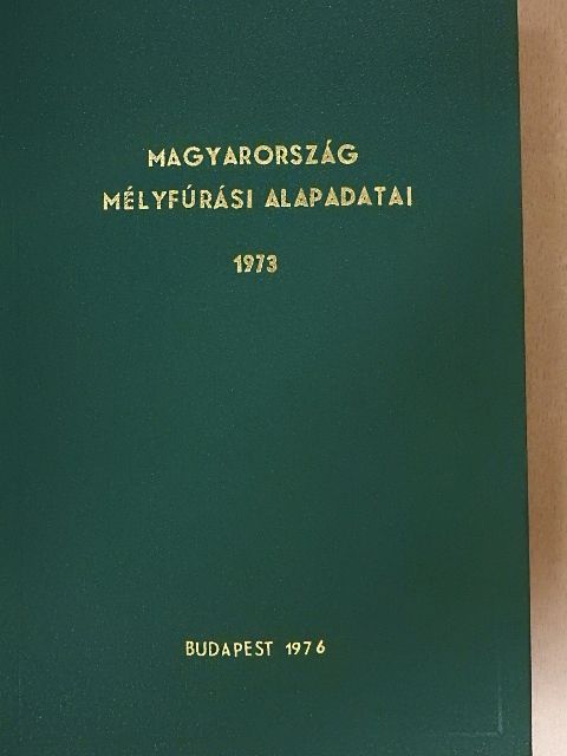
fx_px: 1201
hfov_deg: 26.6
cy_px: 378
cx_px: 284
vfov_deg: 34.9
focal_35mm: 55
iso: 1600
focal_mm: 9.9
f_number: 4
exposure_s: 1/80
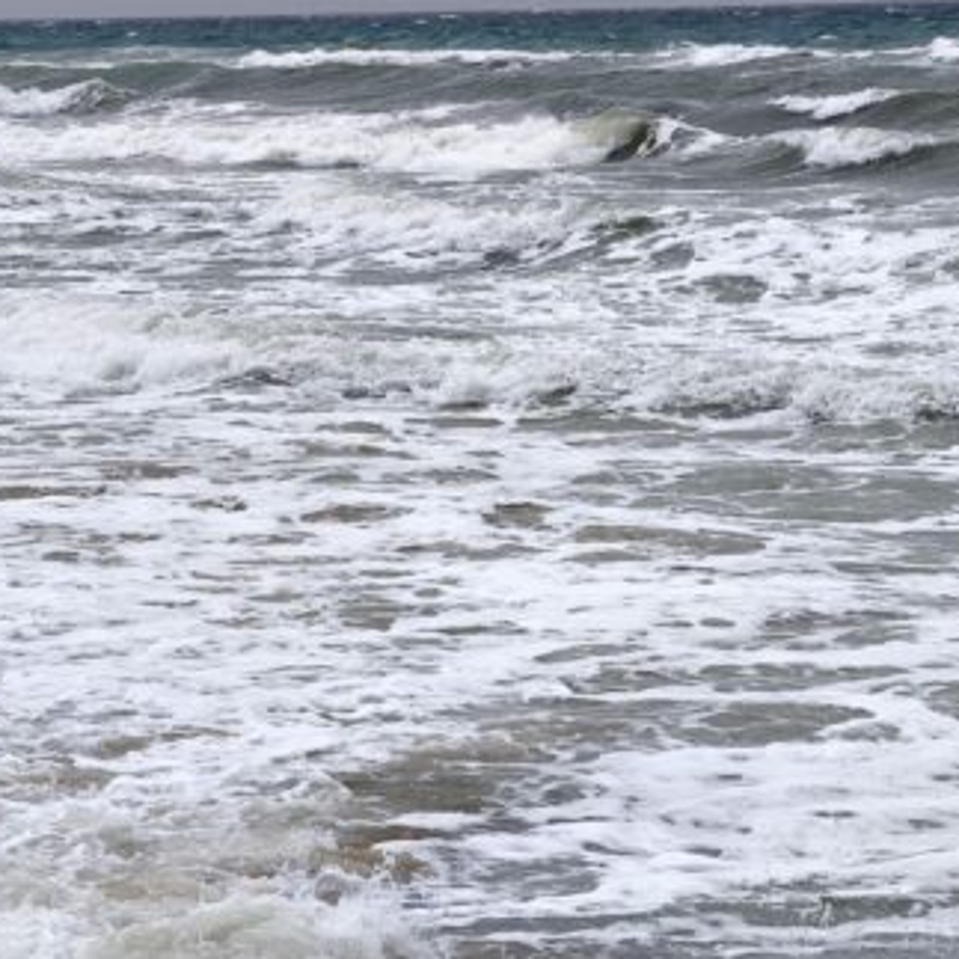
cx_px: 291
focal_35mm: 126
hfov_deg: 13.8
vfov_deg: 13.8
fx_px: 3949
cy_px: 300
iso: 50
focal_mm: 8.8
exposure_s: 1/294
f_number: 2
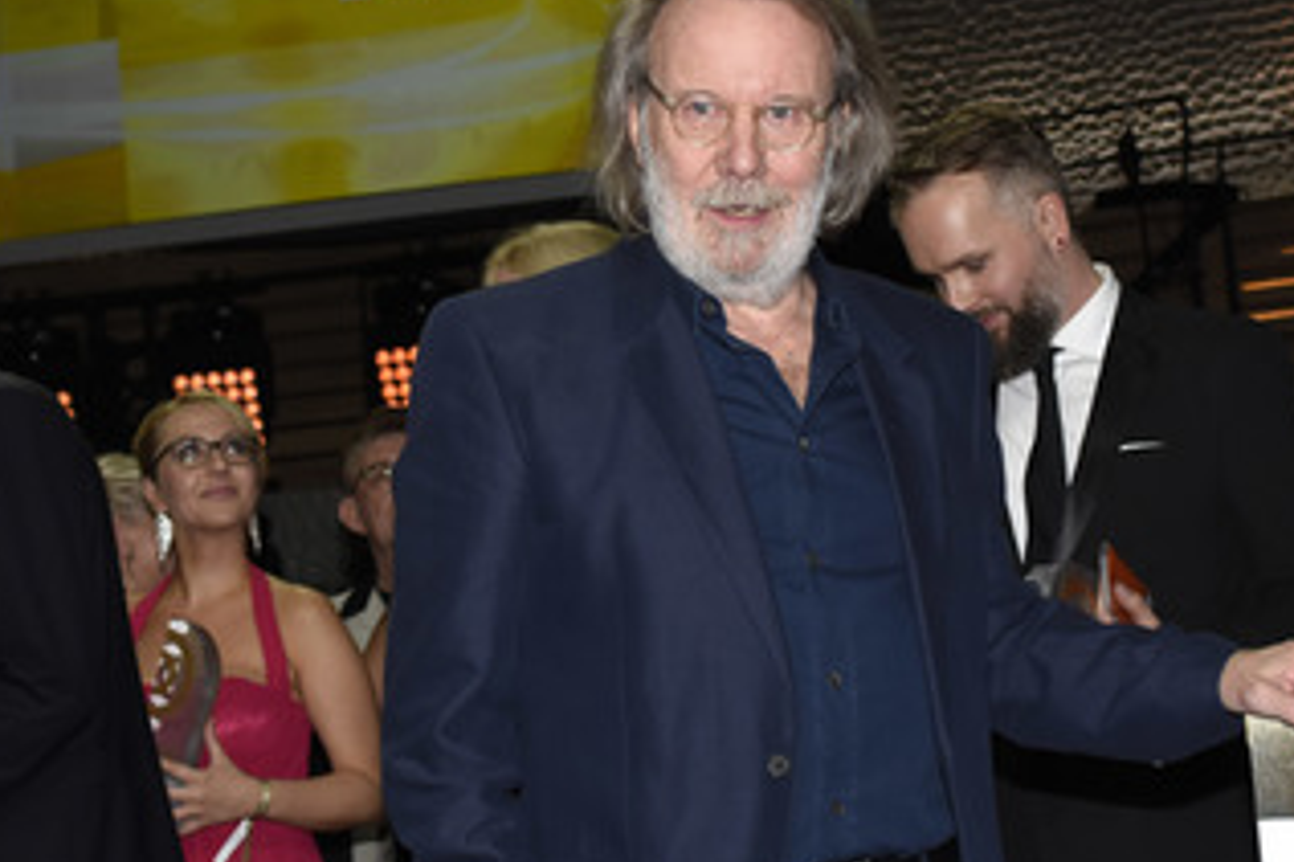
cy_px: 355
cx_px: 667
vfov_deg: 18.2
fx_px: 2684
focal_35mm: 75
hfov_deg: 27.1
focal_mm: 35
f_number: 5
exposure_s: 1/500
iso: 800
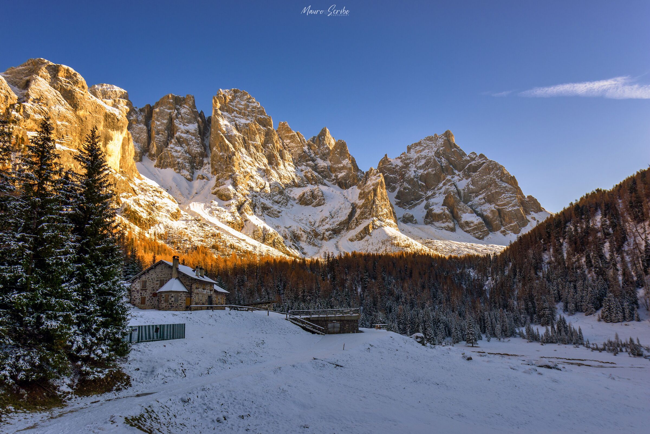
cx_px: 325
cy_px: 217
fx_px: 433
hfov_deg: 73.7
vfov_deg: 53.2
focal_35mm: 24
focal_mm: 24
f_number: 11
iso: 100
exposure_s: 1/100
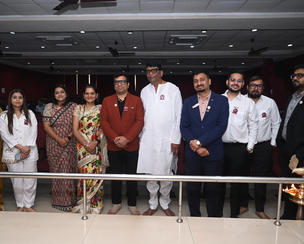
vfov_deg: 51.5
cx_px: 137
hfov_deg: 62.1
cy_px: 125
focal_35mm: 28
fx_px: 252
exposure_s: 1/160
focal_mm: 24
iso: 1000
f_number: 5
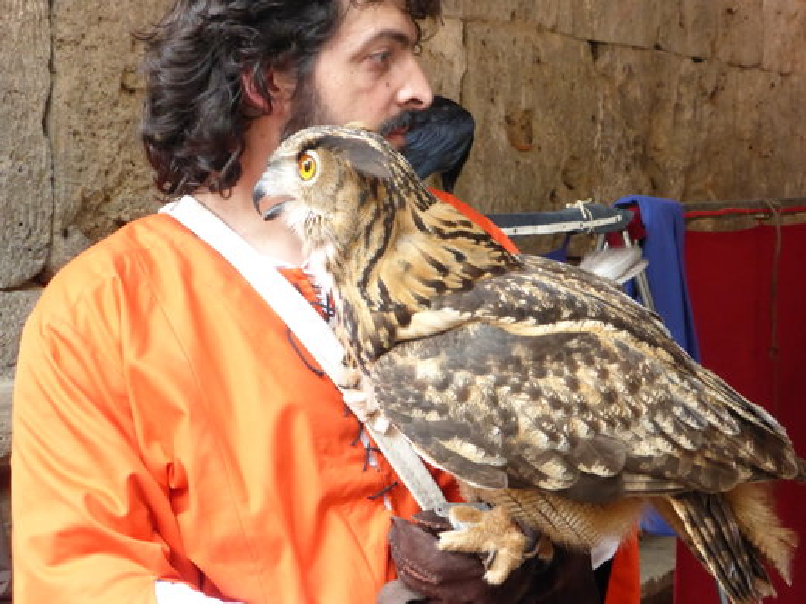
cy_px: 302
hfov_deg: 26.3
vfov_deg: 19.9
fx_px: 1723
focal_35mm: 74
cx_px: 403
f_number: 5
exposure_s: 1/50
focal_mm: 12.5
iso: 800
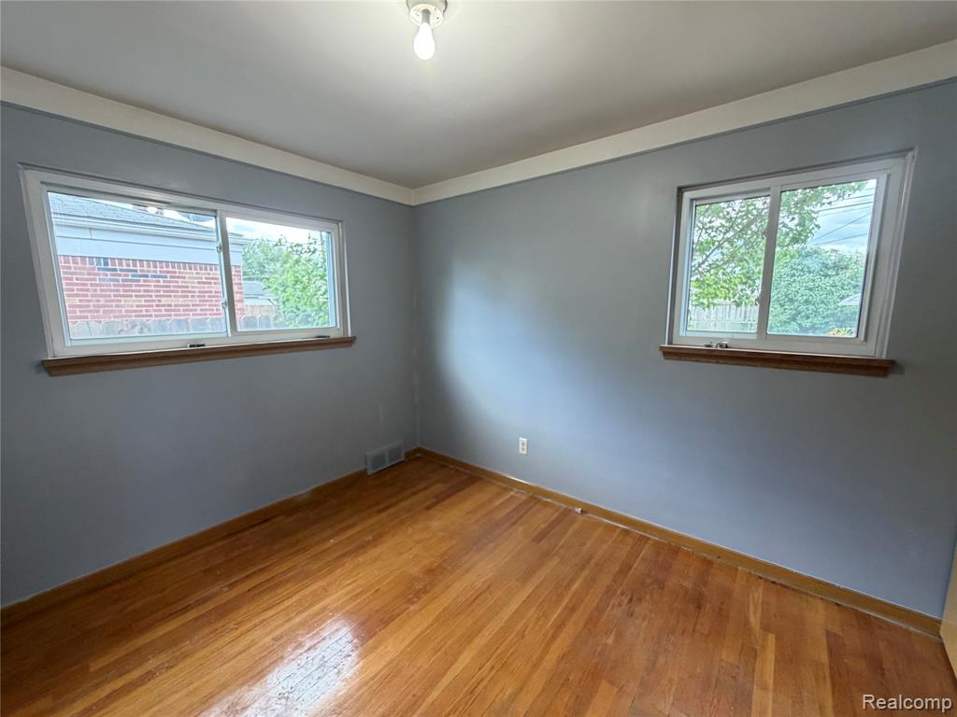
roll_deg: +0.8
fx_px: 387
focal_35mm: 14
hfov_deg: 102.1
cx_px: 478
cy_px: 358
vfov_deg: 85.7
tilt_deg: -8.0
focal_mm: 2.22
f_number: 2.2
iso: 320
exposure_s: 1/60
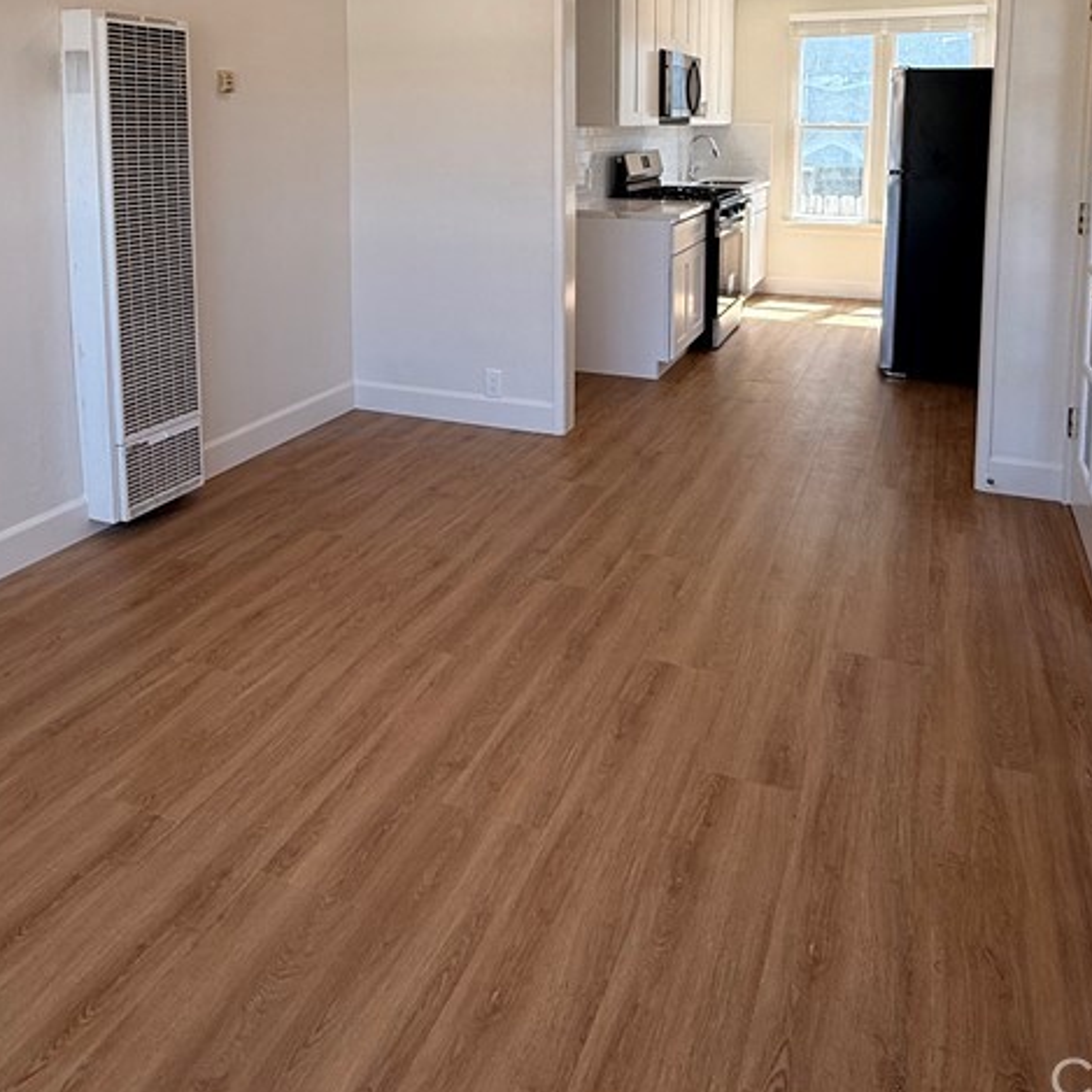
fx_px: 964
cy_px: 219
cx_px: 584
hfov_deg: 59.0
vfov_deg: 55.0
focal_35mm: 27
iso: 50
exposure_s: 1/121
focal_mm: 2.22
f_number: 2.2
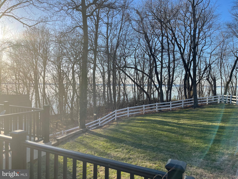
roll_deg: -1.4
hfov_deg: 69.4
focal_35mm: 25
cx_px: 119
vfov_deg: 54.9
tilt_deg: -2.4
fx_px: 172
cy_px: 90
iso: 32
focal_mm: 5.1
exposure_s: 1/1667
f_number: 1.6
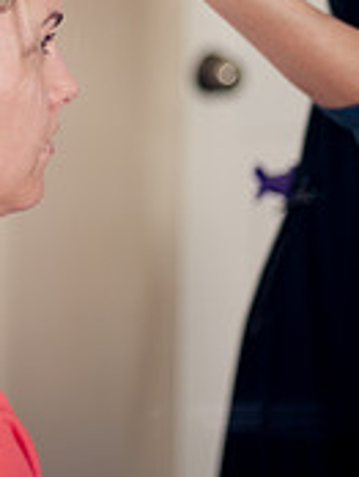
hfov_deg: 11.8
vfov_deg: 15.8
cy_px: 107
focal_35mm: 124
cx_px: -7
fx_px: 1710
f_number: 1.4
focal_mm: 50
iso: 200
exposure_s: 1/160
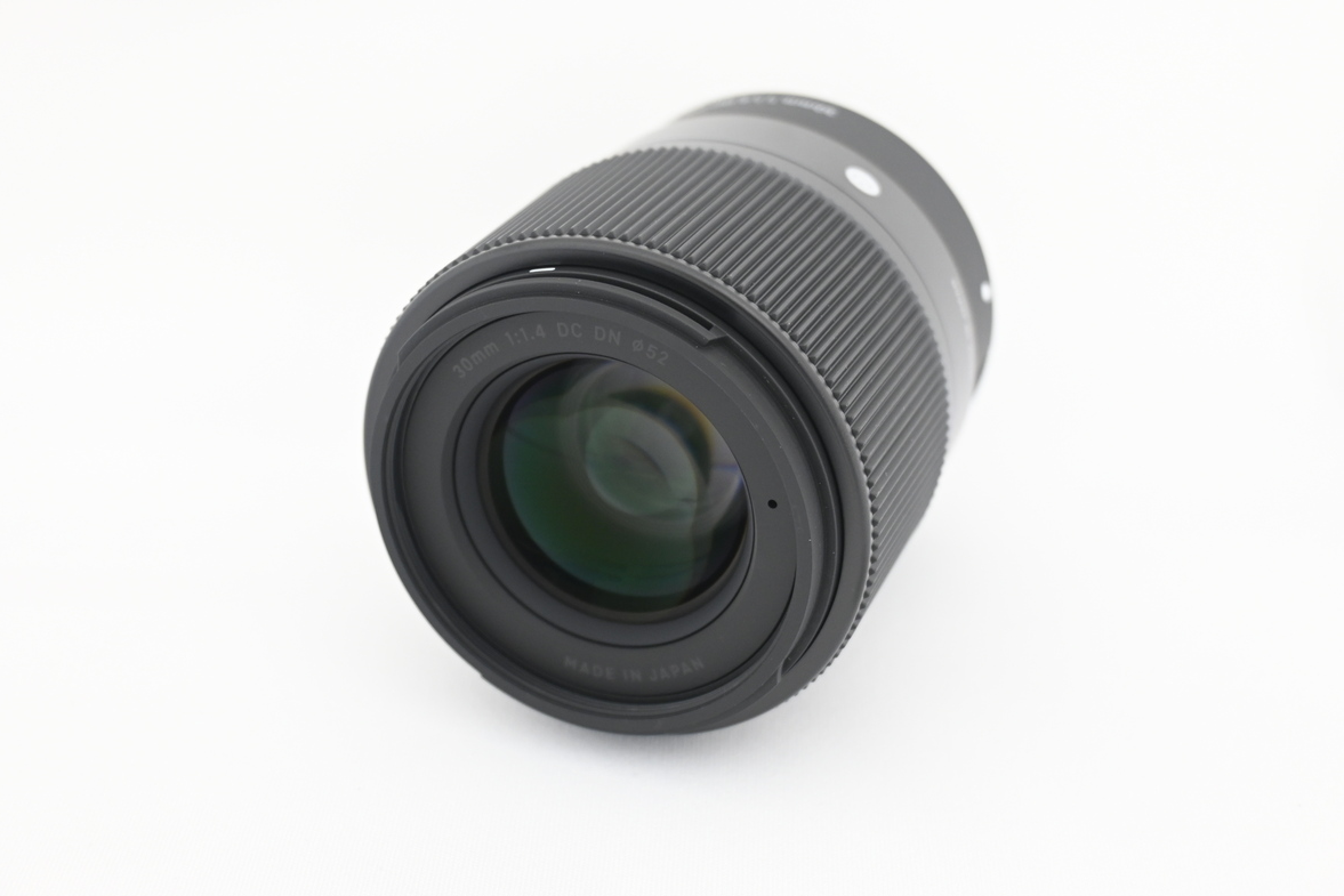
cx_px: 679
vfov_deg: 26.0
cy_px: 447
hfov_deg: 38.2
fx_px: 1941
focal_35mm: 52
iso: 1000
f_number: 5
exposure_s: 1/25
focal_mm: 34
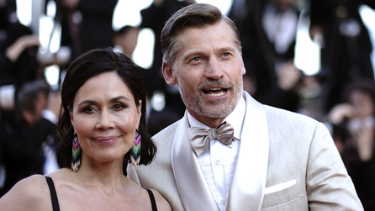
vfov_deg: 13.6
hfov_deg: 23.9
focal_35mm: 89
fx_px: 885
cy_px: 119
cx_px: 187
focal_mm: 56
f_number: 1.2
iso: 80
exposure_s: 1/500
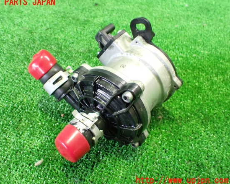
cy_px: 91
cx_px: 105
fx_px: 218
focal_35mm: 32
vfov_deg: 45.8
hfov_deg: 55.6
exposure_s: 1/30
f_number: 2.3
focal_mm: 5.4
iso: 1250
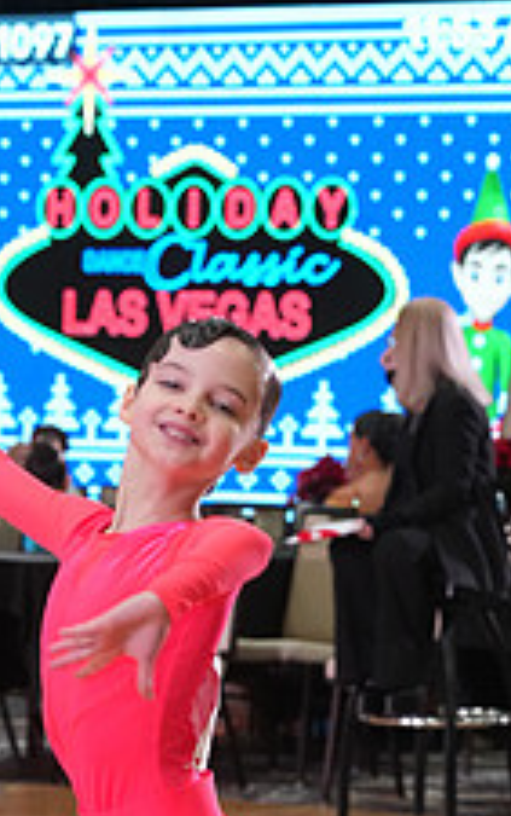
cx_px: 114
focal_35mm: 239
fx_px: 5315
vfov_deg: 8.7
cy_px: 1005
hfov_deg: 5.5
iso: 4000
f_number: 6.3
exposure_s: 1/200
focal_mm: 91
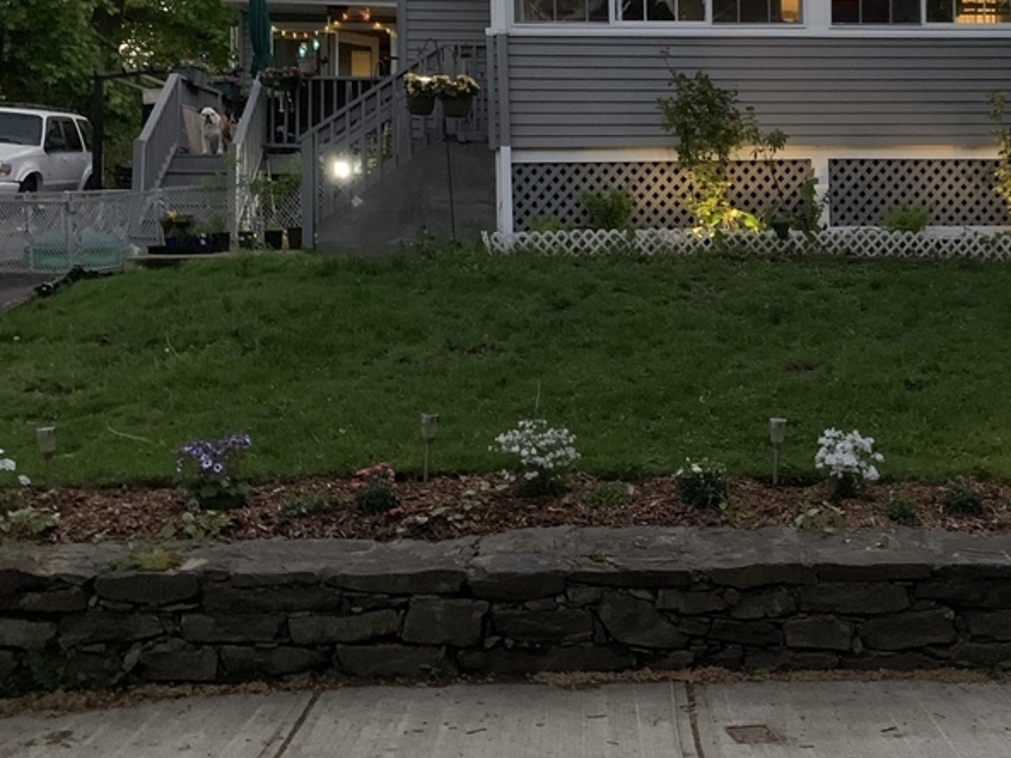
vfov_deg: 31.7
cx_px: 751
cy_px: 215
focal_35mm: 45
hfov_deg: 40.9
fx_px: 1314
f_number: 1.8
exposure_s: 1/20
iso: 640
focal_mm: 4.25
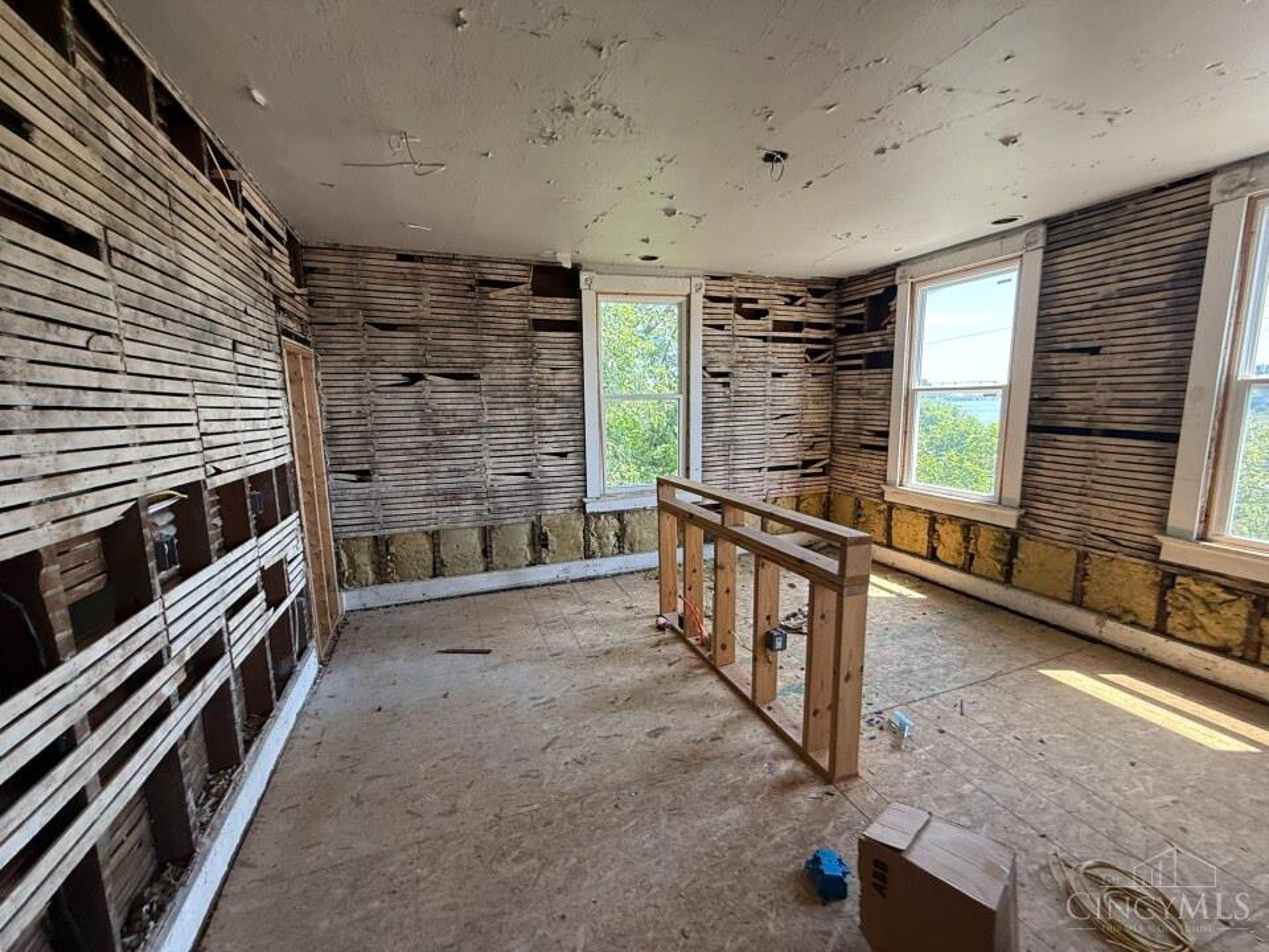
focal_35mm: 14
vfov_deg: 85.7
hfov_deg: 102.1
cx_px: 634
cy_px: 476
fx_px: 513
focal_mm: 2.22
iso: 100
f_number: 2.2
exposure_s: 1/99
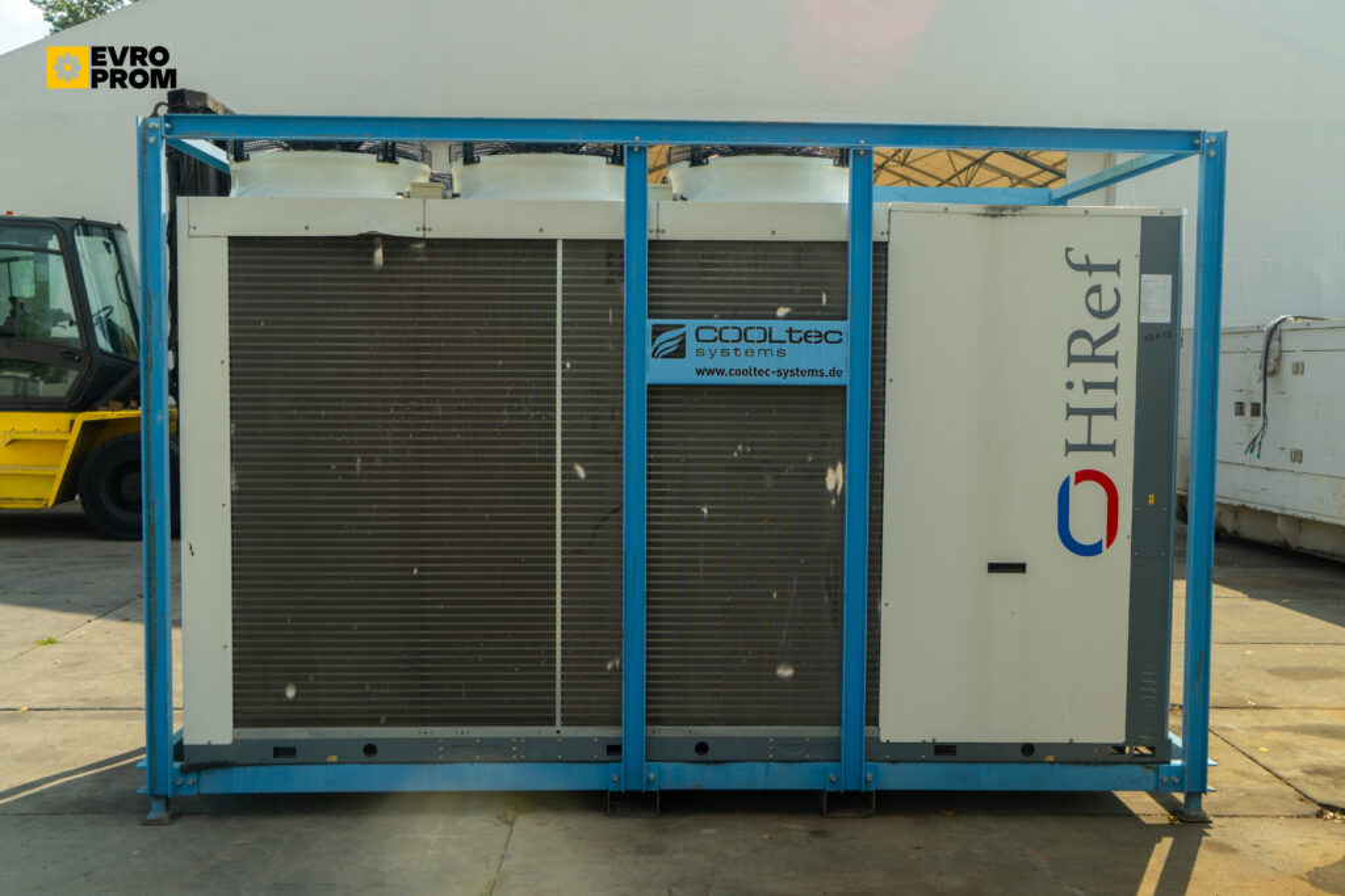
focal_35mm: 35
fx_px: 1308
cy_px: 448
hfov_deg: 54.4
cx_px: 672
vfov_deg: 37.9
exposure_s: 1/250
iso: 100
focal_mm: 35
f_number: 4
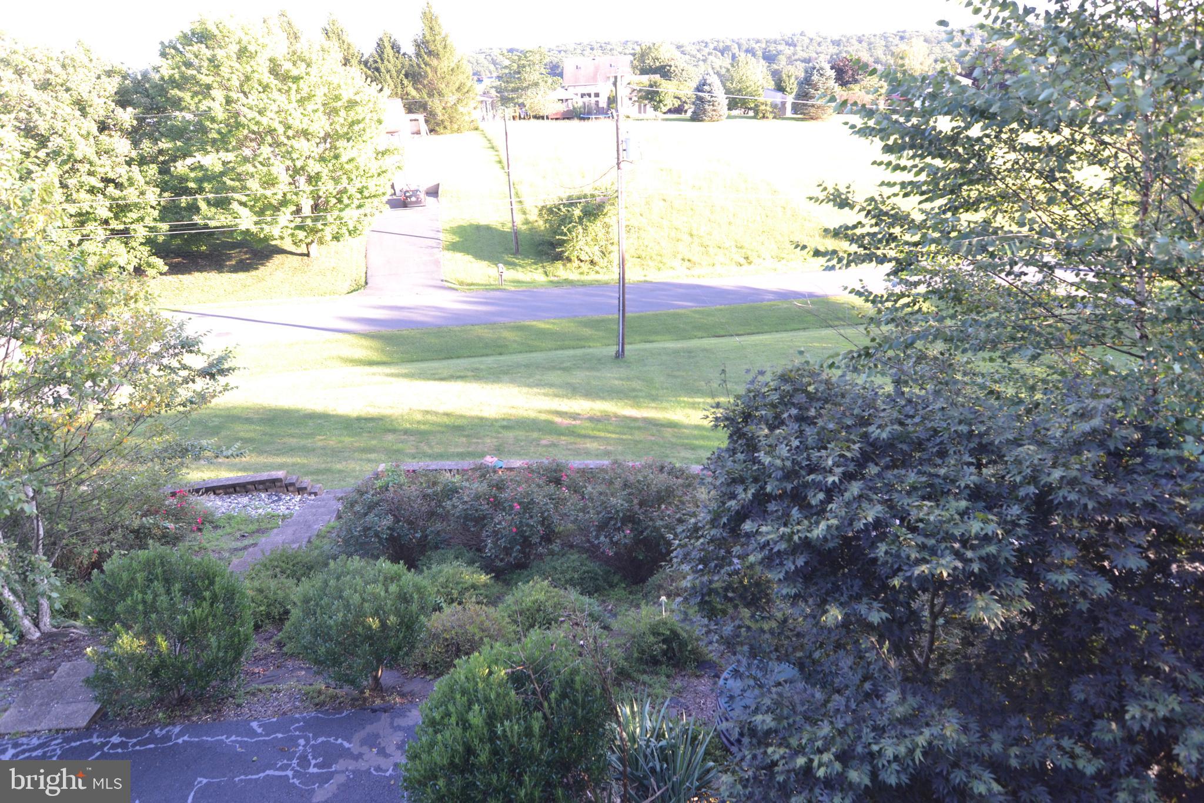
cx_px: 602
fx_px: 652
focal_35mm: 20
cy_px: 402
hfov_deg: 85.4
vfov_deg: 63.2
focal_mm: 13
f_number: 5
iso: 400
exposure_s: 1/100
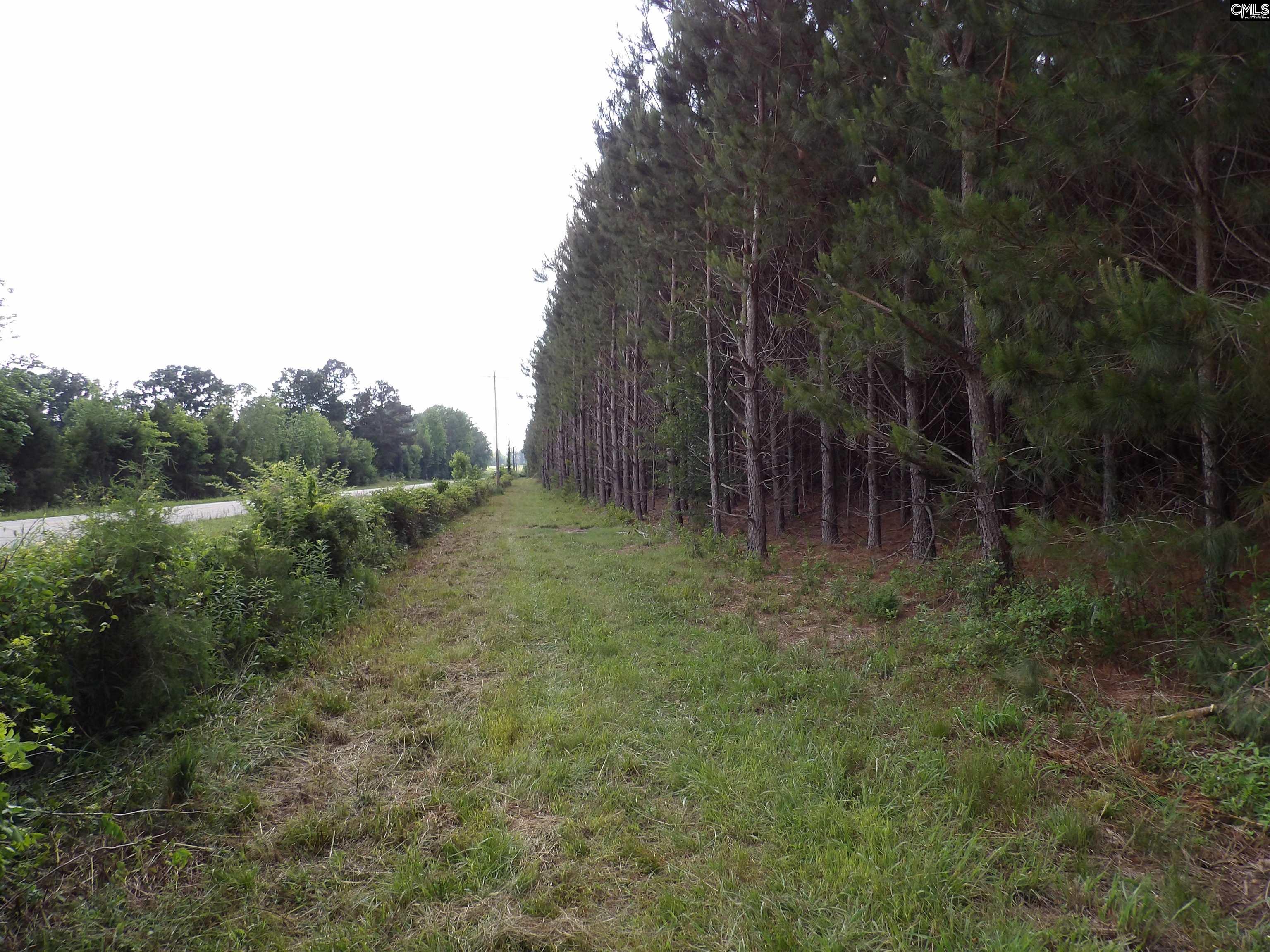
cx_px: 635
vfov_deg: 56.8
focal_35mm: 24
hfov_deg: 71.6
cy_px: 476
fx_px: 881
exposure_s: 1/306
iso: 100
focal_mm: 4.3
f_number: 3.2
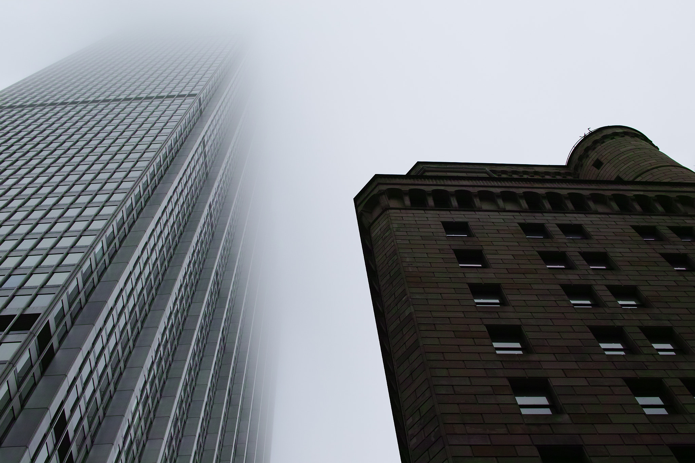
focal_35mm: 45
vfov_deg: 29.9
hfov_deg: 43.6
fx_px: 869
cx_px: 348
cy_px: 232
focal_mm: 30
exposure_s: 1/1250
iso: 200
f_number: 4
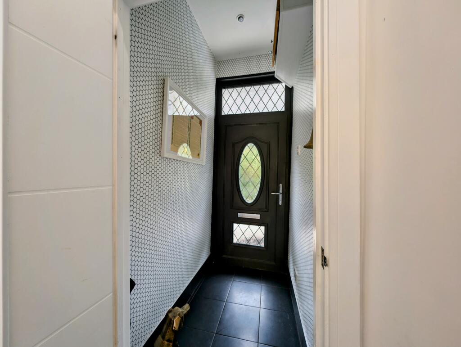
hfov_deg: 110.5
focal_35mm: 12
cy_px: 174
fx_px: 160
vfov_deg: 94.6
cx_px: 230
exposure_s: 1/95.3
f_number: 1.95
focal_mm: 2.23
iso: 39
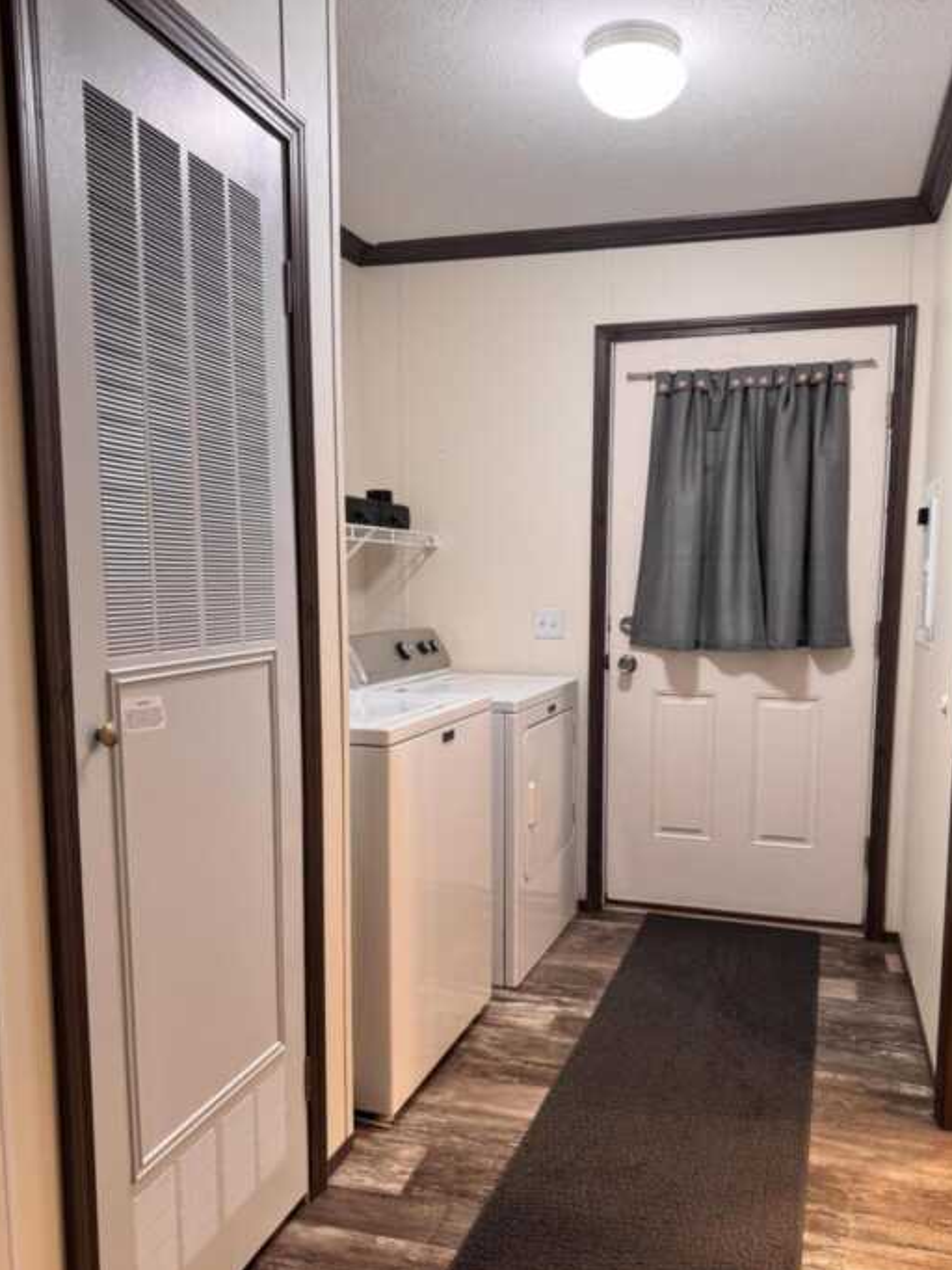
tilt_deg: -7.6
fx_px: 990
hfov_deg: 51.2
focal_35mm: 27
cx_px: 528
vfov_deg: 65.2
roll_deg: +0.1
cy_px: 699
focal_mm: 6.76
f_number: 1.78
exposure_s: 1/60
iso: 125
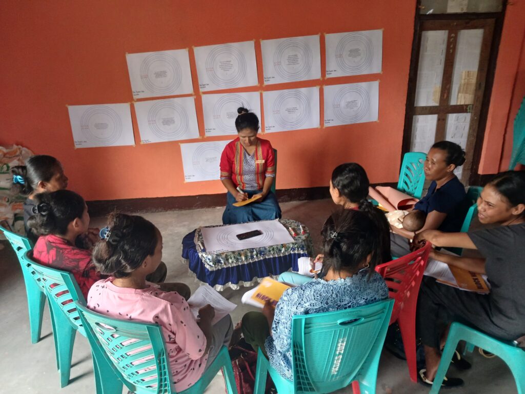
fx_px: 409
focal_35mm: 27
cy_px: 197
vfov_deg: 51.4
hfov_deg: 65.3
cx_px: 262
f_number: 1.8
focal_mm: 4
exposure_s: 1/40
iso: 250
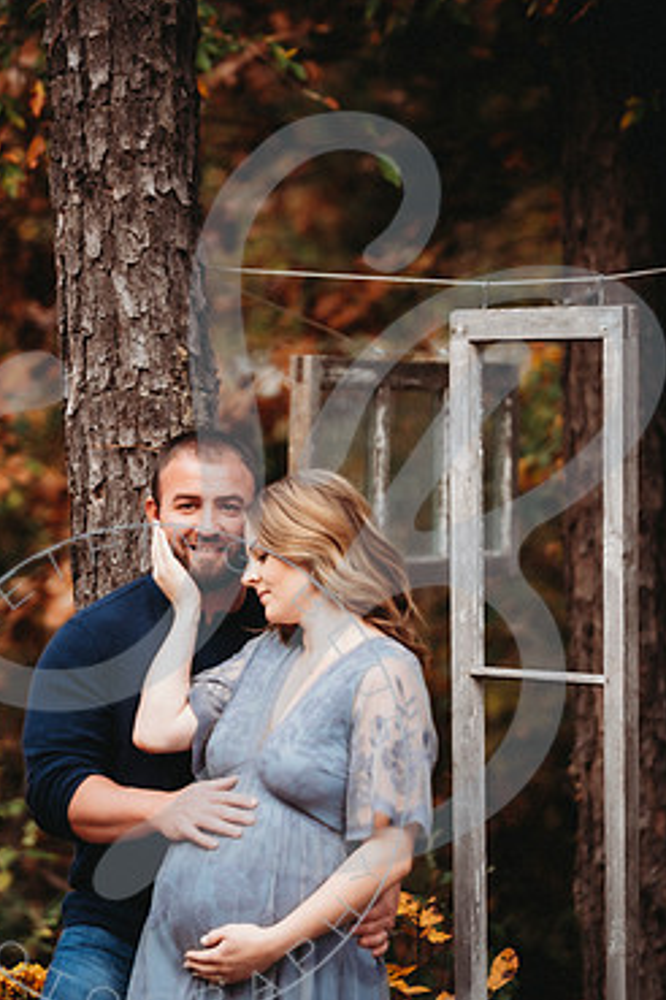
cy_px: 569
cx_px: 279
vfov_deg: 11.2
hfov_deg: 7.5
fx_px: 5078
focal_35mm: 183
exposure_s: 1/160
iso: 100
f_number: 2.8
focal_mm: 150
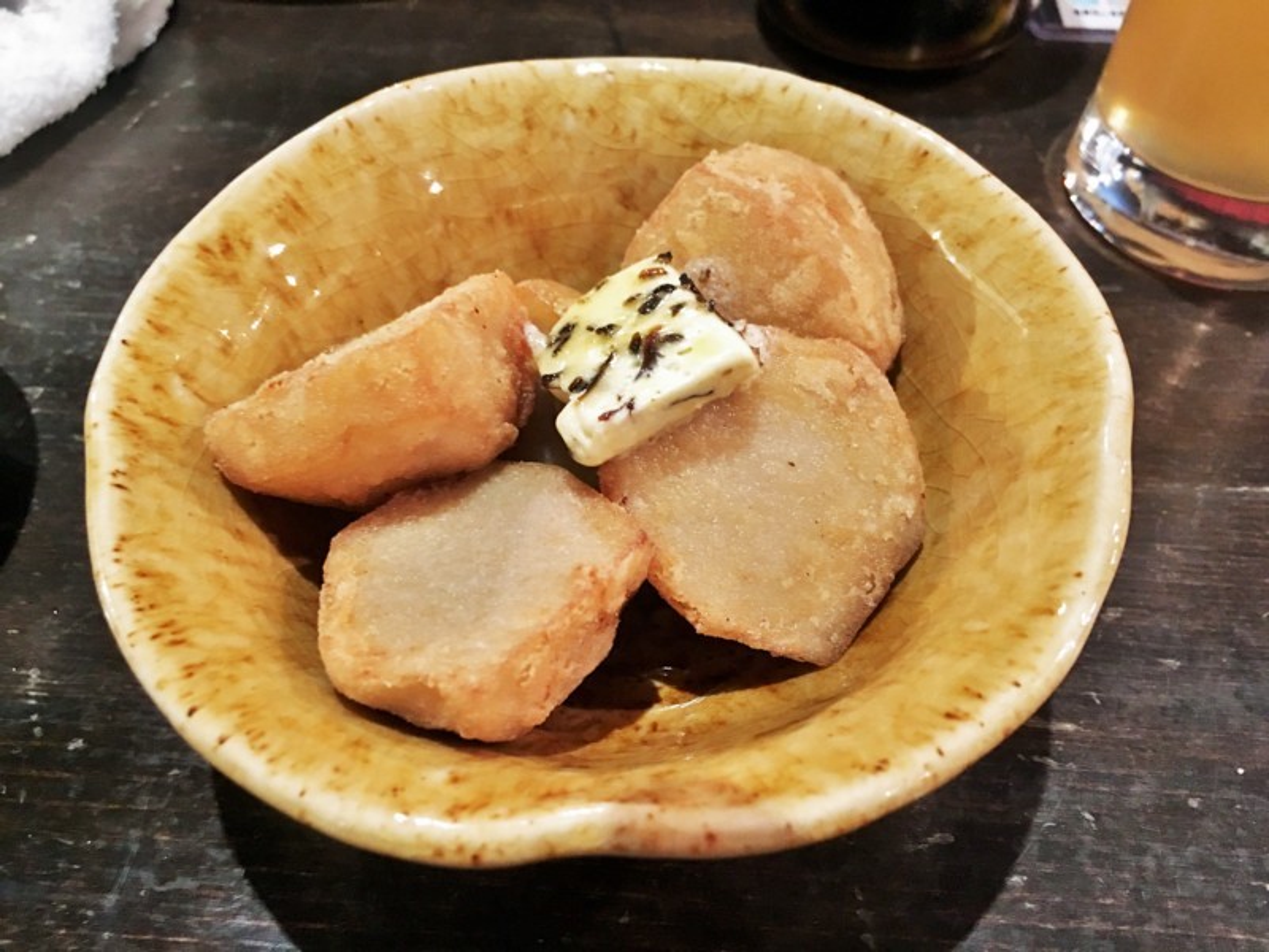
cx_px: 634
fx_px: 1063
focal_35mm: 29
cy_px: 476
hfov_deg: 61.7
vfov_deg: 48.2
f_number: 2.2
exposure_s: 1/4
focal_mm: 4.15
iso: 100
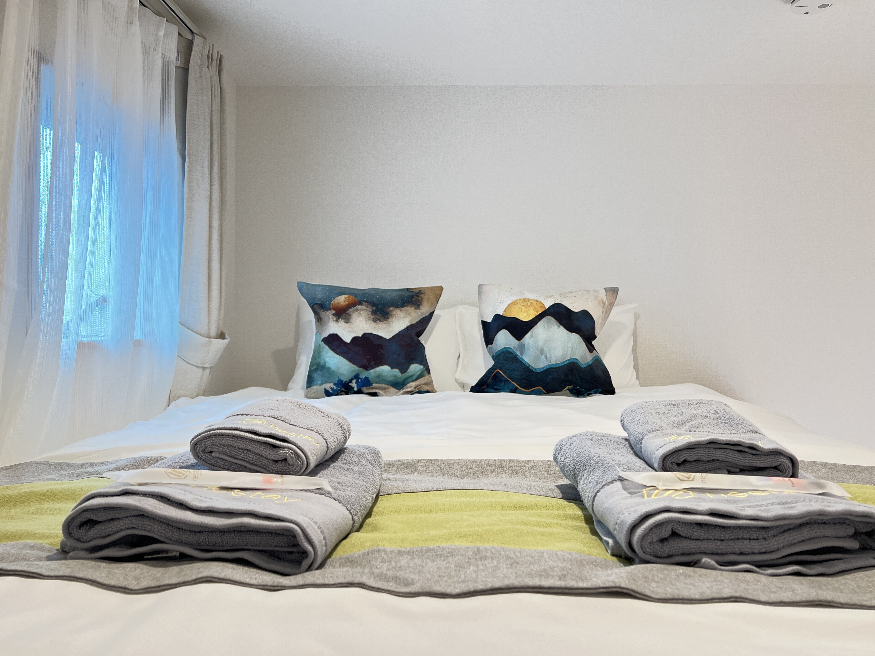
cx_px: 438
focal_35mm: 26
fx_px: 657
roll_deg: -0.6
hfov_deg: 67.3
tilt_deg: +0.0
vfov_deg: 53.1
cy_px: 328
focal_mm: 5.7
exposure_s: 1/50
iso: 125
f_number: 1.5
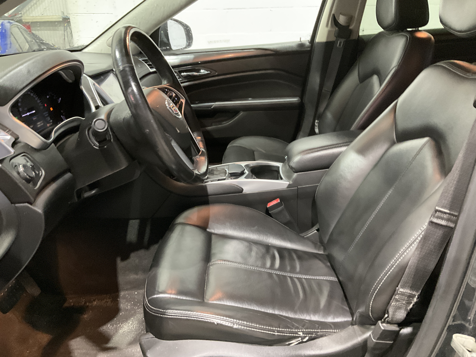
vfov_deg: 48.2
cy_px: 178
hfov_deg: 61.7
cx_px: 238
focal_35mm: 29
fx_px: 399
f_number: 1.8
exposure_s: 1/30
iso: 500
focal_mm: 3
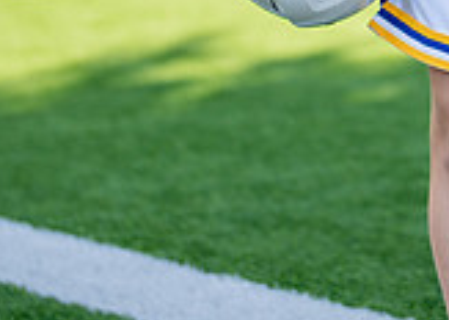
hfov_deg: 9.7
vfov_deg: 6.9
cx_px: 507
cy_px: -145
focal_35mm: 206
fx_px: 2624
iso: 100
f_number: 1.2
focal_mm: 50
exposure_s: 1/2500
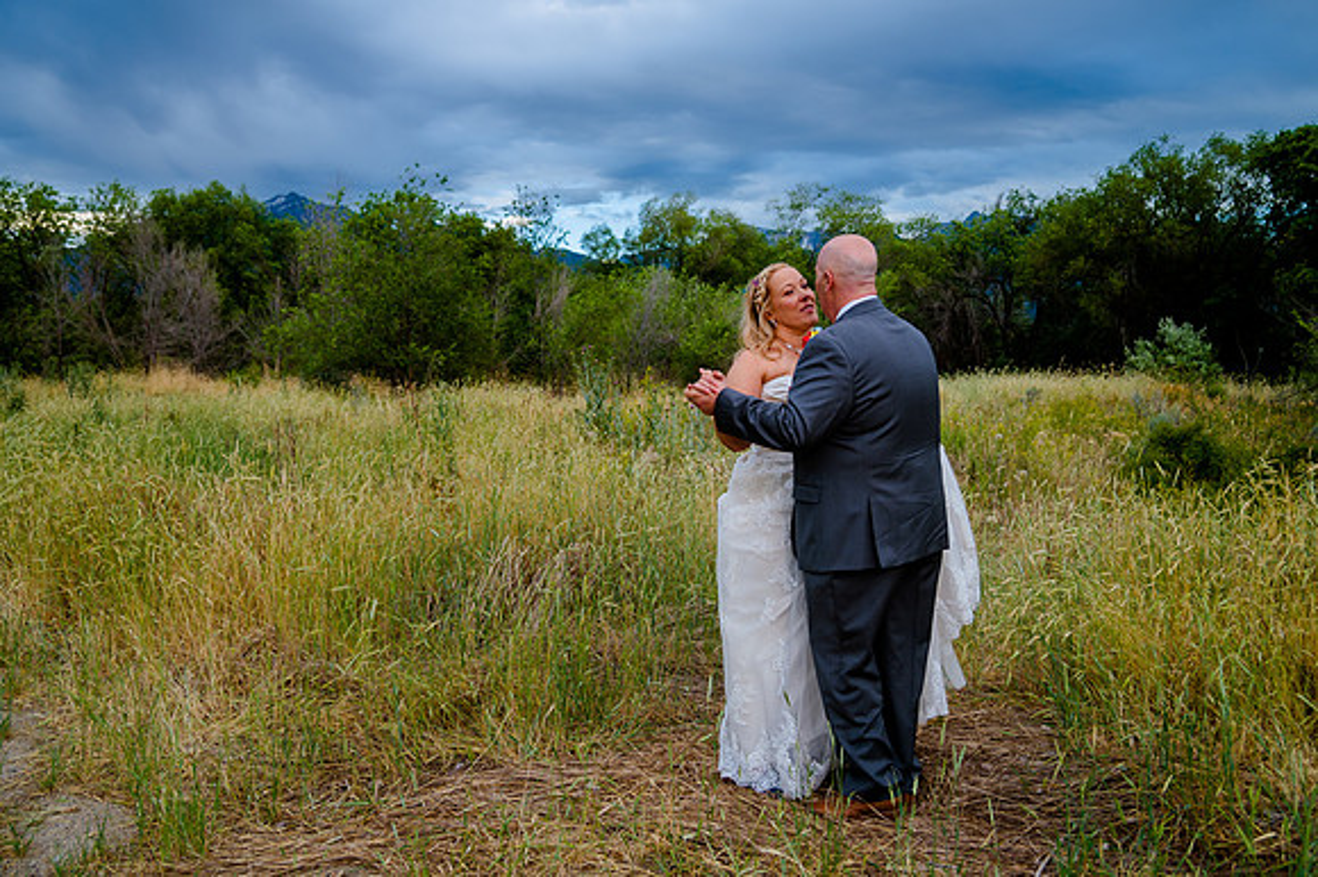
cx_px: 650
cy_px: 431
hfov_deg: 63.5
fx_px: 1065
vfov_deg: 44.8
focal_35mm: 29
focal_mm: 24
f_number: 4
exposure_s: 1/250
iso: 125
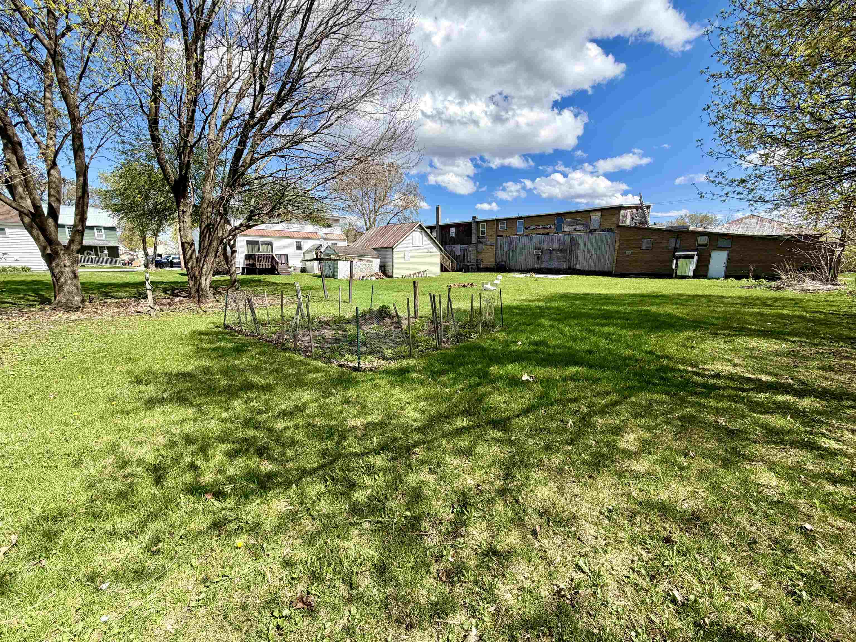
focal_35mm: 14
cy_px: 321
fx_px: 346
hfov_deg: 102.1
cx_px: 428
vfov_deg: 85.7
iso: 32
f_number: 2.2
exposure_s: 1/770
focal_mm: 2.22
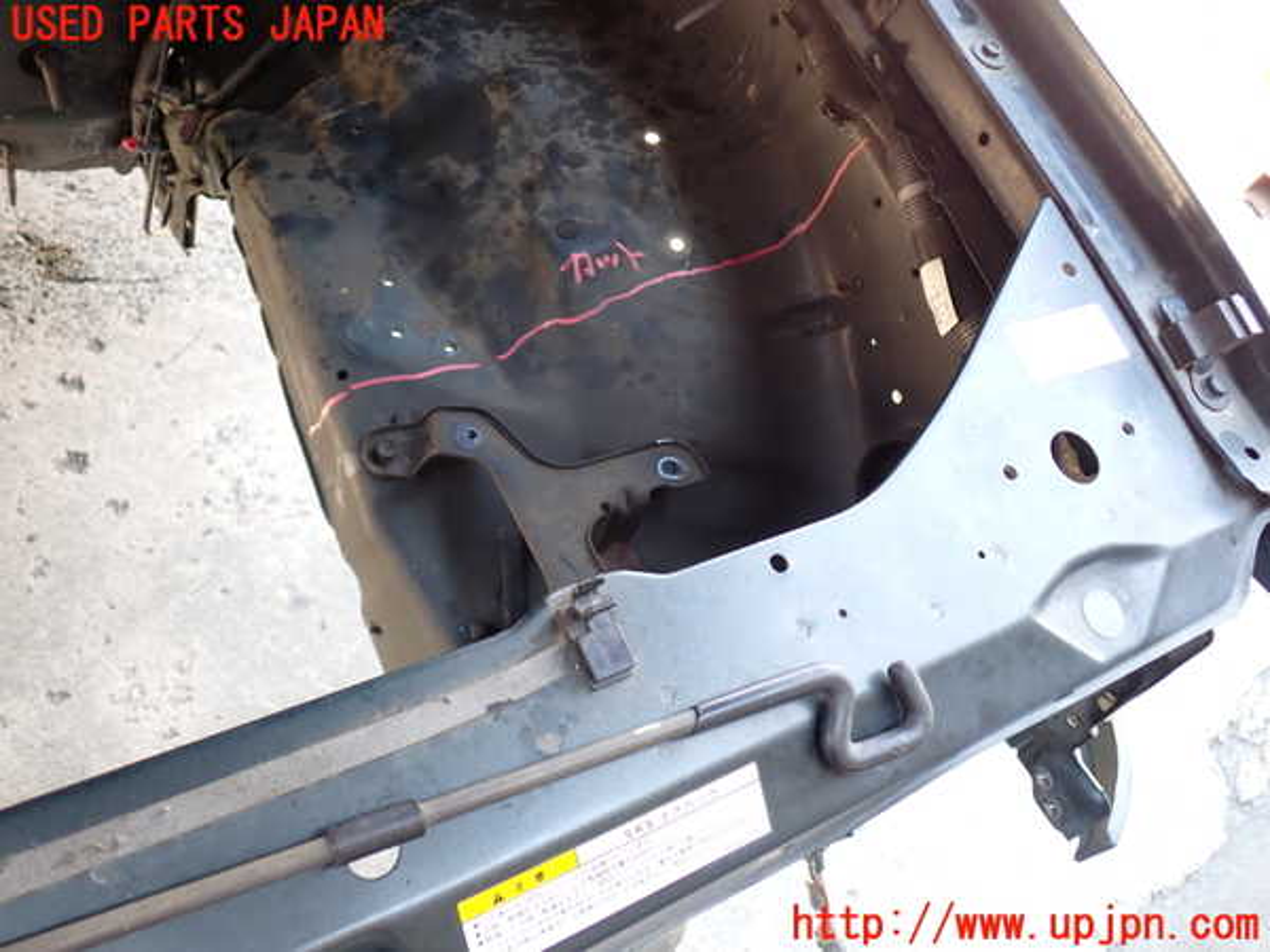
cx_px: 635
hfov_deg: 60.0
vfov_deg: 46.8
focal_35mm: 30
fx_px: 1101
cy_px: 476
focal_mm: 5.4
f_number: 2.3
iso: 160
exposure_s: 1/60
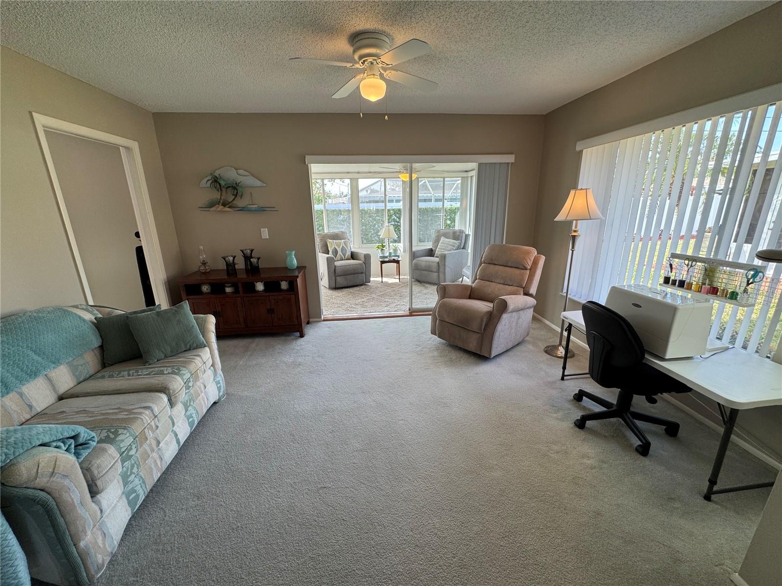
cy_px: 293
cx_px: 391
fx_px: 316
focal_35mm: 14
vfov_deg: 85.7
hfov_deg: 102.1
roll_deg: +1.2
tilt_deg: -16.0
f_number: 2.2
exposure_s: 1/120
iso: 50
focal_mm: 2.22
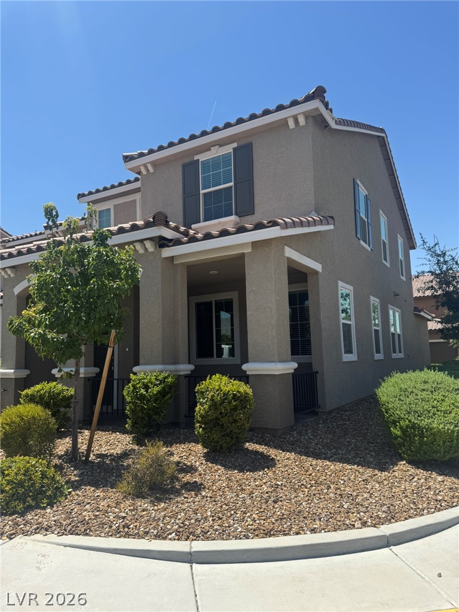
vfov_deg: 71.6
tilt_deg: +6.1
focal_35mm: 24
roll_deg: +1.9
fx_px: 424
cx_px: 230
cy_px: 306
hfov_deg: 56.8
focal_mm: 6.76
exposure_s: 1/3802
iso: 80
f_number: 1.78
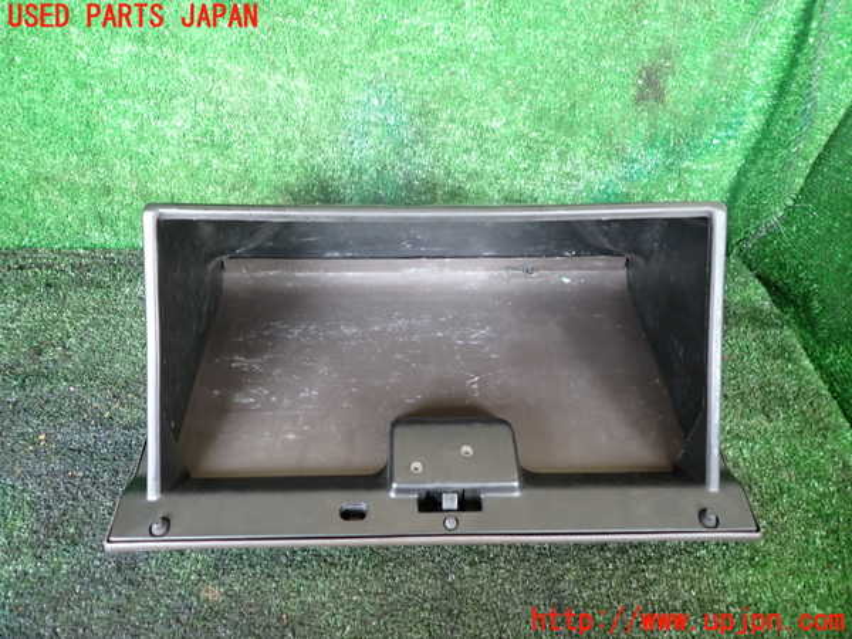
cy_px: 320
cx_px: 426
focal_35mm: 25
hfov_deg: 69.4
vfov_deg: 54.9
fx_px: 615
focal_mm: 4.5
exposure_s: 1/30
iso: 250
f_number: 2
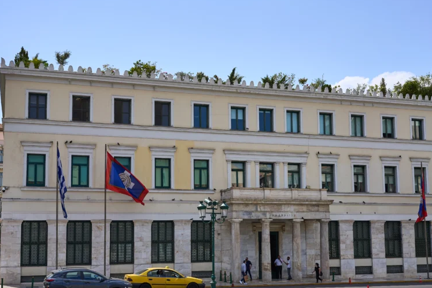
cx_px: 234
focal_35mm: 48
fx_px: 576
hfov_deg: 41.1
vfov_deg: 28.0
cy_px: 176
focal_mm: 35
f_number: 8
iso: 100
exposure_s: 1/320
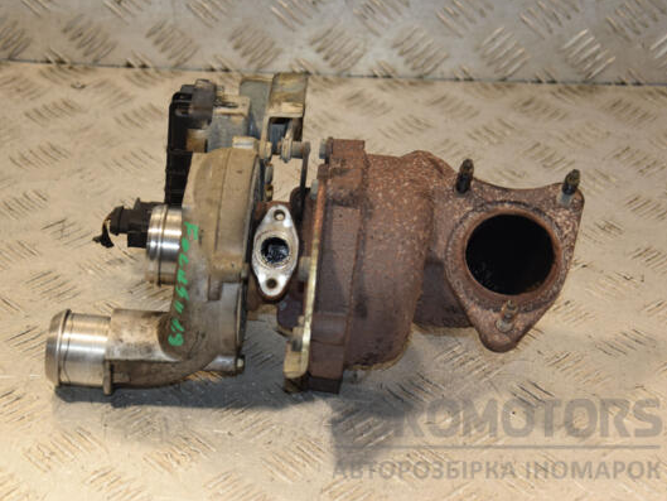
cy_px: 250
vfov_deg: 17.4
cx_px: 308
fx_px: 1638
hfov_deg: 23.0
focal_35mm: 85
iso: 800
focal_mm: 52
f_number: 5
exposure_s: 1/200
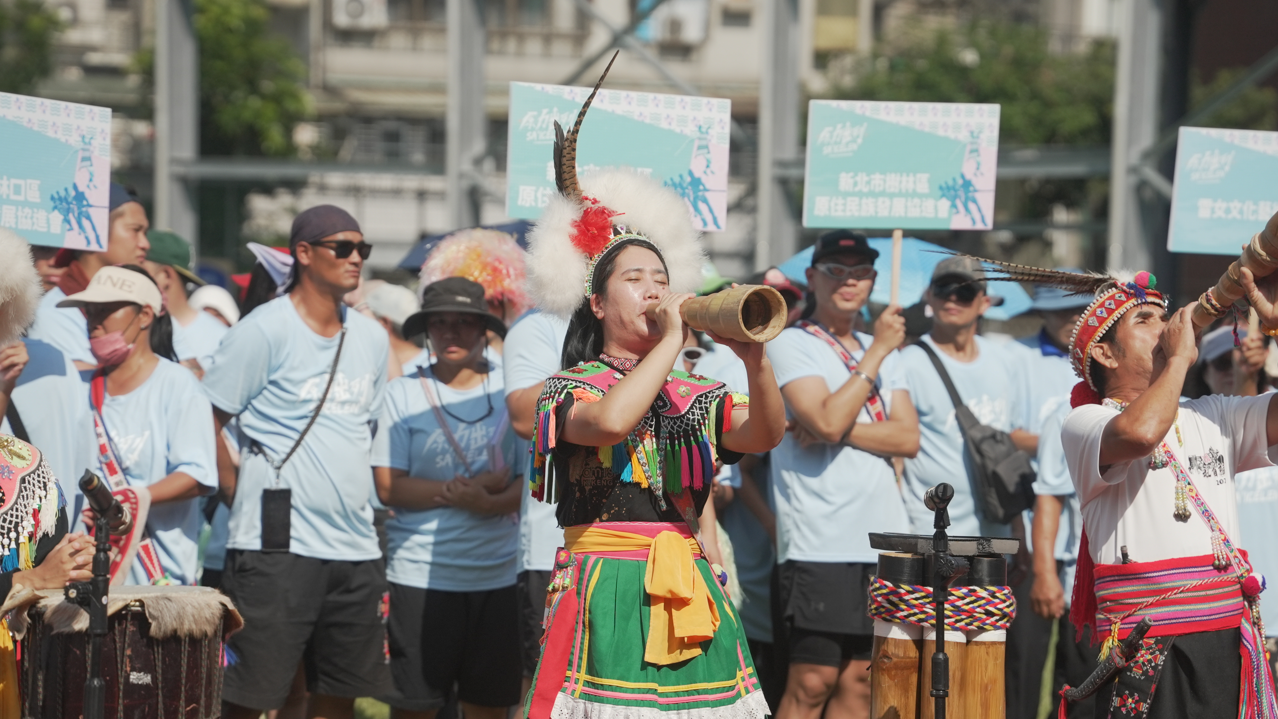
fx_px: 6405
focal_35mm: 189
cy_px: 361
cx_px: 639
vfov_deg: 6.4
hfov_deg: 11.4
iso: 800
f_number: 5.6
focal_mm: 180
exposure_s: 1/4000
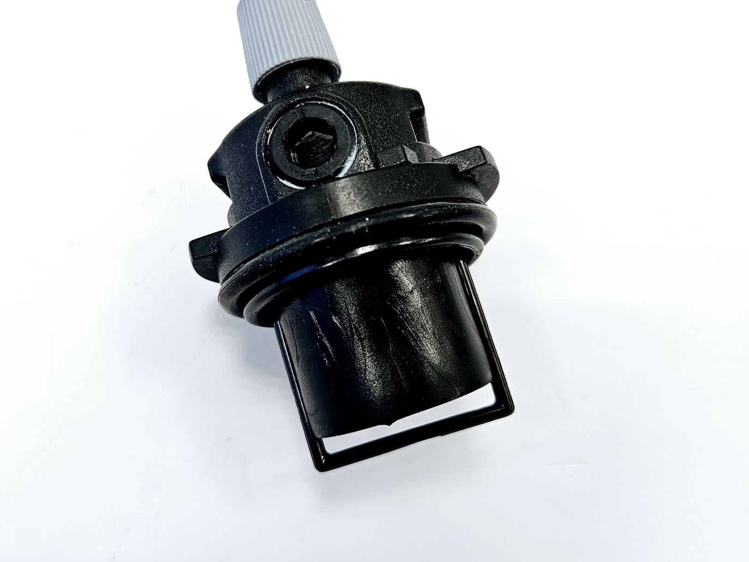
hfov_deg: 53.9
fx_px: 736
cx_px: 340
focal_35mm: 34
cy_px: 252
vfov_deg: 41.7
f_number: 1.8
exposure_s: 1/100
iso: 125
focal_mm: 5.4
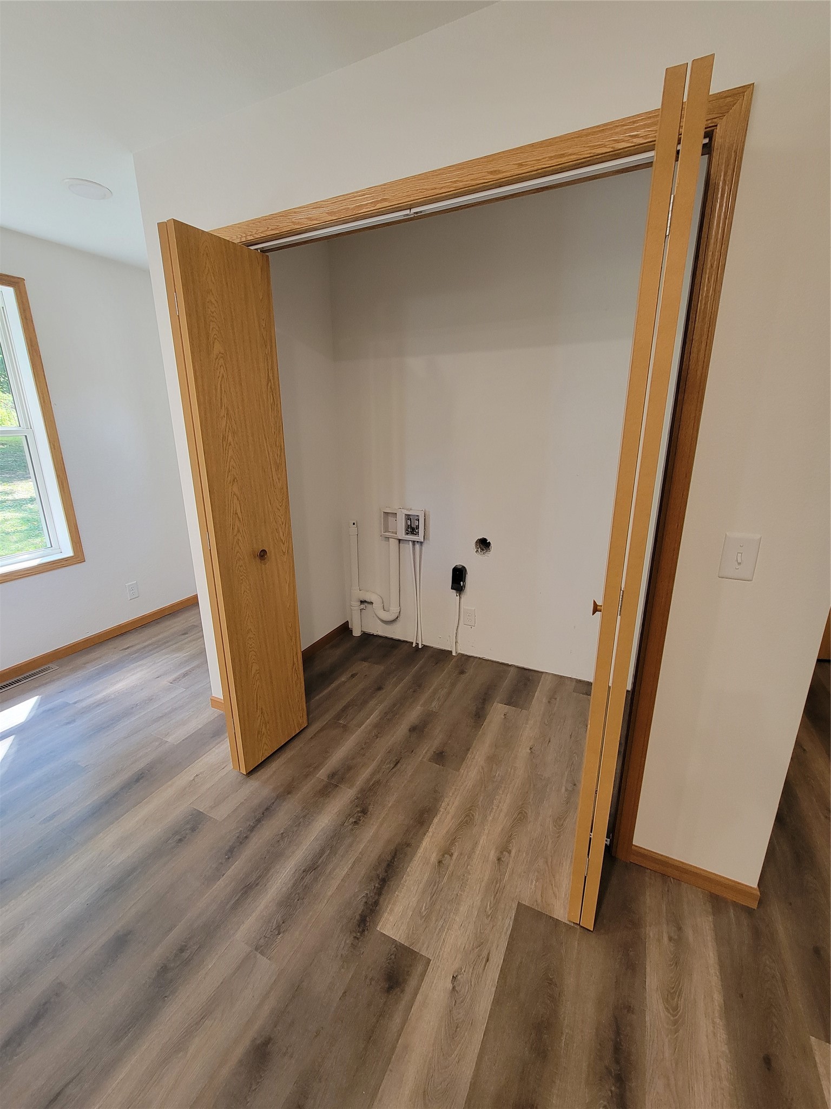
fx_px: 416
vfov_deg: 106.2
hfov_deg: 89.9
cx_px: 416
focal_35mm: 13
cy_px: 554
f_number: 2.2
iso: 200
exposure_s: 1/65.1
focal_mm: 2.2
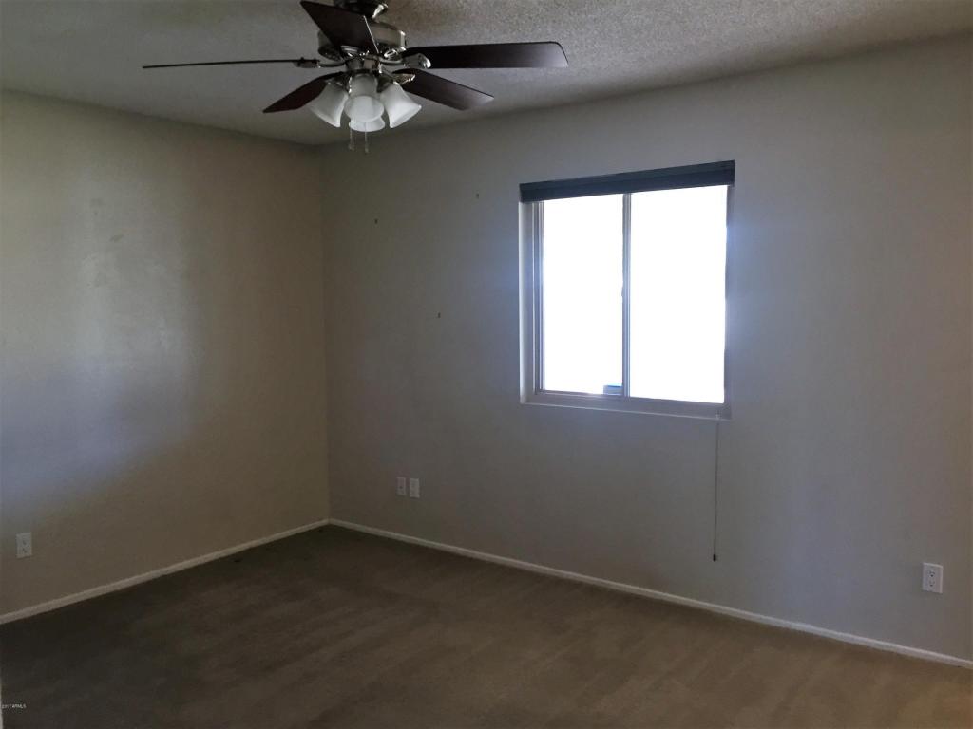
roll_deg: +0.7
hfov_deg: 61.7
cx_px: 486
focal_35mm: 29
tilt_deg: -4.6
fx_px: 815
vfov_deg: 48.2
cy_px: 364
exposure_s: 1/30
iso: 100
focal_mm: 4.15
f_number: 2.2
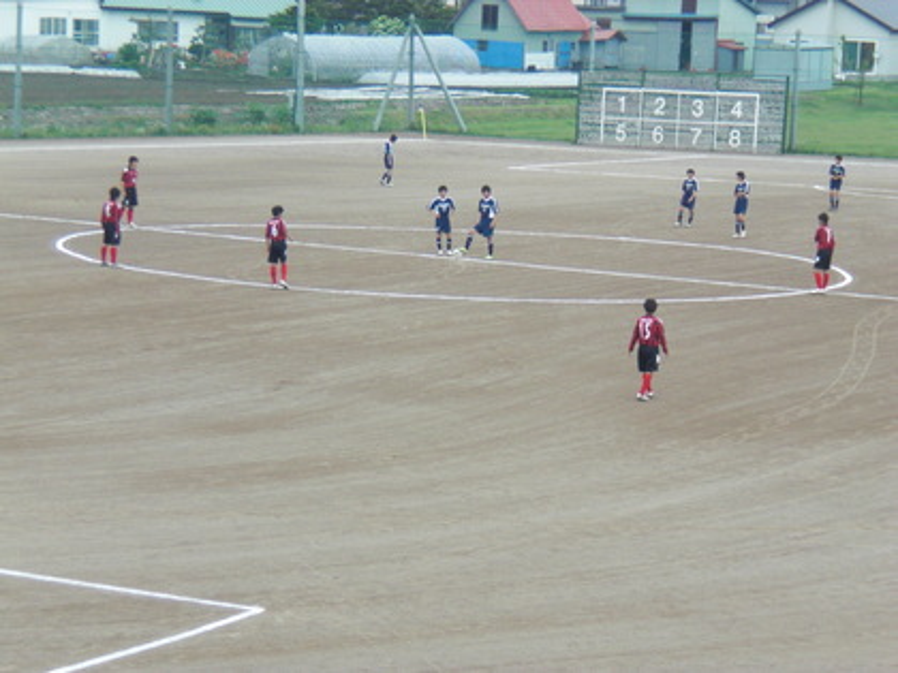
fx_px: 2957
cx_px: 449
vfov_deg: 13.0
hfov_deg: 17.3
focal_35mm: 114
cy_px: 336
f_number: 5.9
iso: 200
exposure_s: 1/200
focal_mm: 18.9
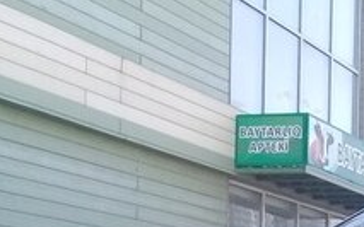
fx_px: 1012
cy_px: 363
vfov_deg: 12.1
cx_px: 506
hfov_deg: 18.6
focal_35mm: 102
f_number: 2.2
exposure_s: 1/212
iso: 50
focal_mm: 3.3
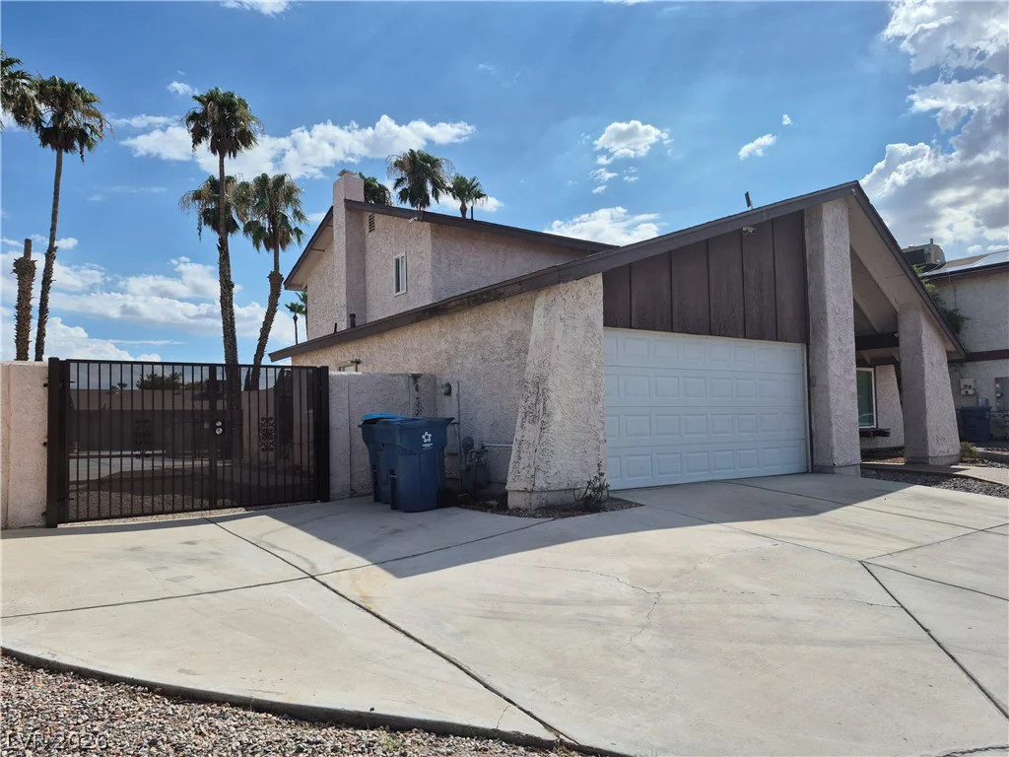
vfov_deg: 58.9
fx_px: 670
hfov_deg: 73.9
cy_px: 378
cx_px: 504
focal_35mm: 23
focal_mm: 5.4
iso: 25
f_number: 1.8
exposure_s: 1/2960
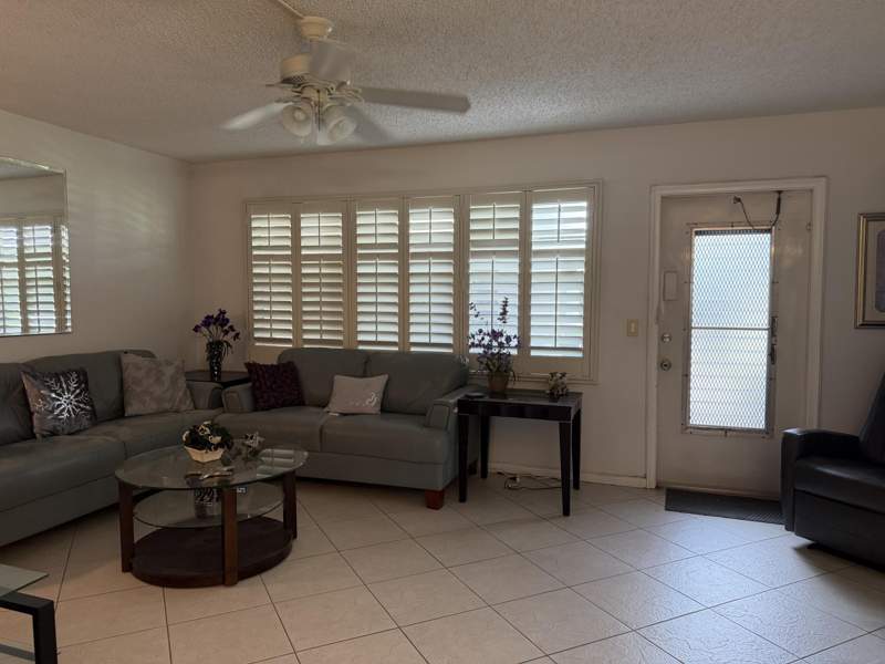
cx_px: 442
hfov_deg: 71.6
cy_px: 332
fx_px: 614
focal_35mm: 24
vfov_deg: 56.8
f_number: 1.78
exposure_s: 1/120
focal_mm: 6.76
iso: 320
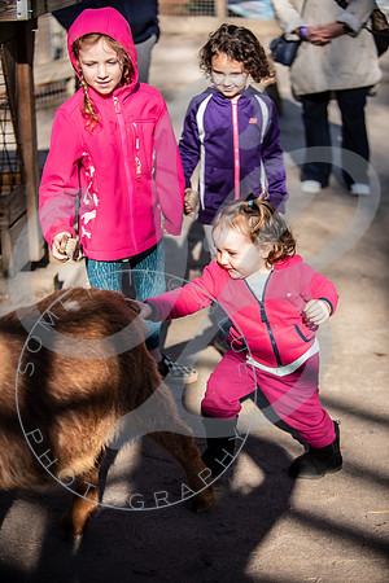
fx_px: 1134
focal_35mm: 70
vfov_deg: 28.8
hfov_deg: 19.5
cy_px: 292
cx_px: 194
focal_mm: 70
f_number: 2.8
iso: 200
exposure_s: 1/800
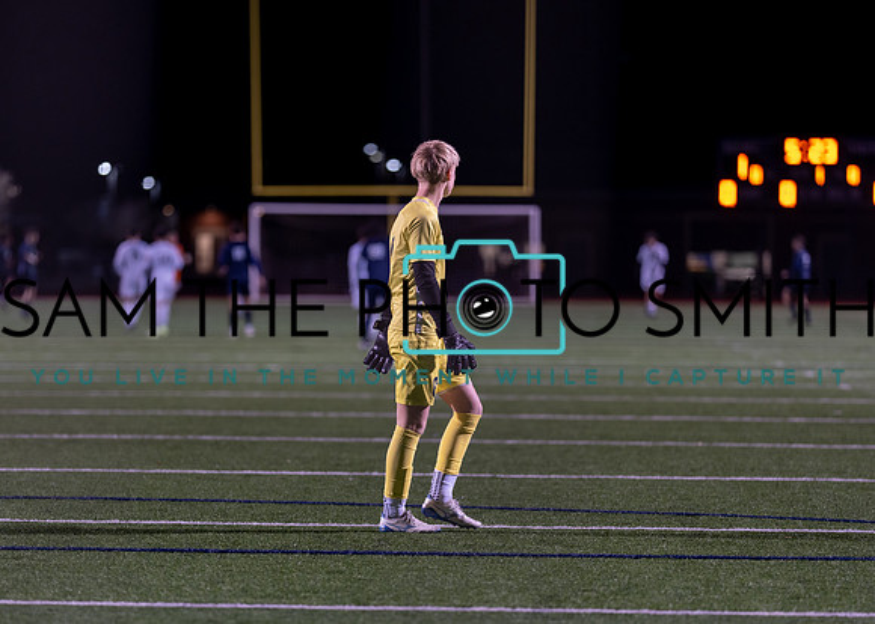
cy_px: 347
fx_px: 4276
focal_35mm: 172
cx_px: 388
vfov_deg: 8.4
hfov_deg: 11.7
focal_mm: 135
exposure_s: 1/400
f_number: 1.8
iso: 800
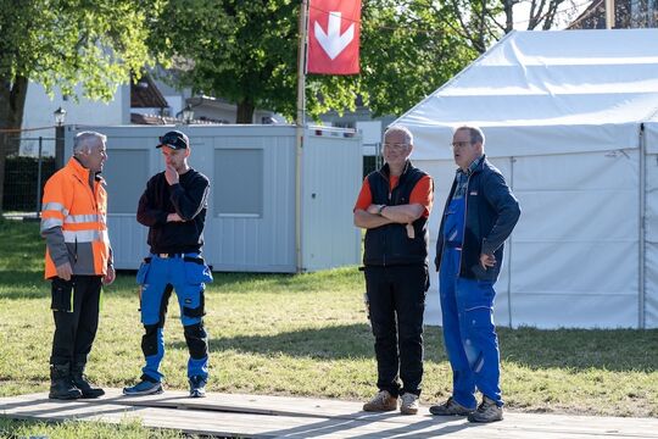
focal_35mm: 125
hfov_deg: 16.4
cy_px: 220
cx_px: 329
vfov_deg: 11.0
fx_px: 2285
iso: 200
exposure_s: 1/160
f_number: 8
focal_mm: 125
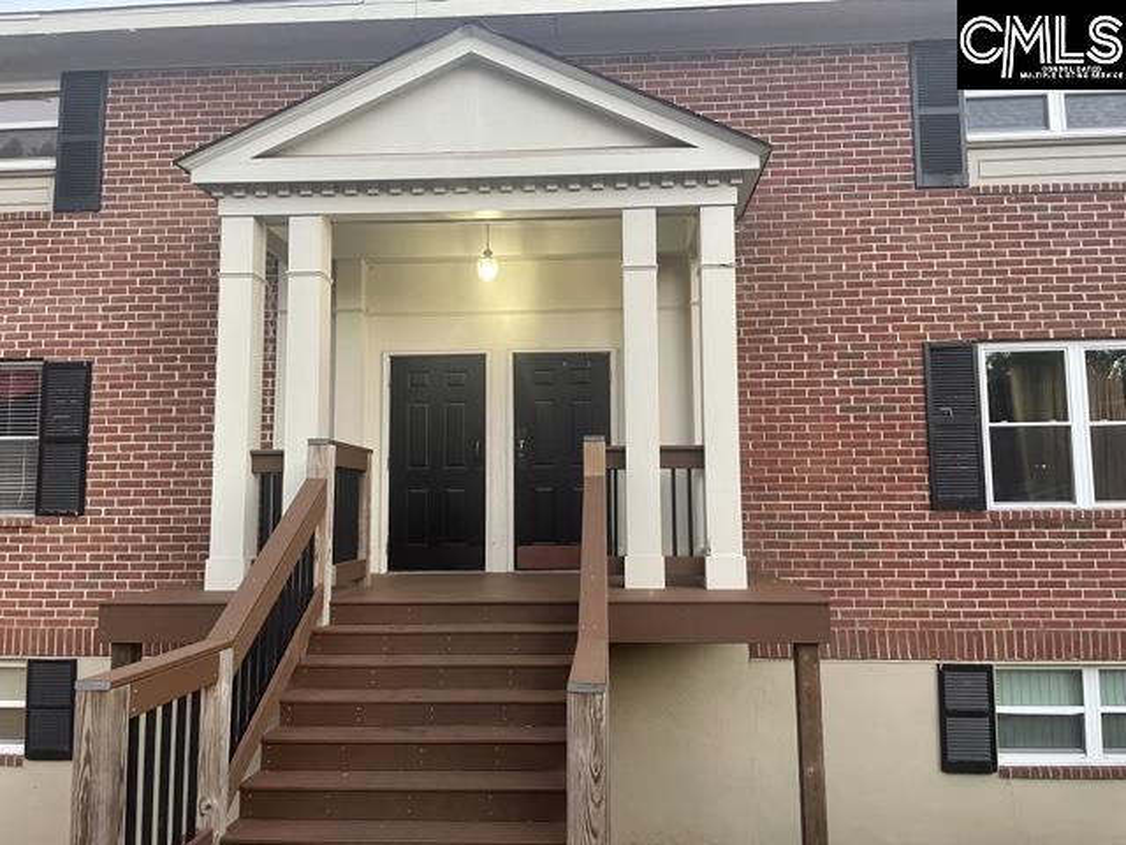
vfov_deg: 53.1
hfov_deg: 67.3
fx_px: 846
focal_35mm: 26
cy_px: 422
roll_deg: +1.0
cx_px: 563
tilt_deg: +5.9
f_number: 1.6
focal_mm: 4.2
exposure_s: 1/60
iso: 250
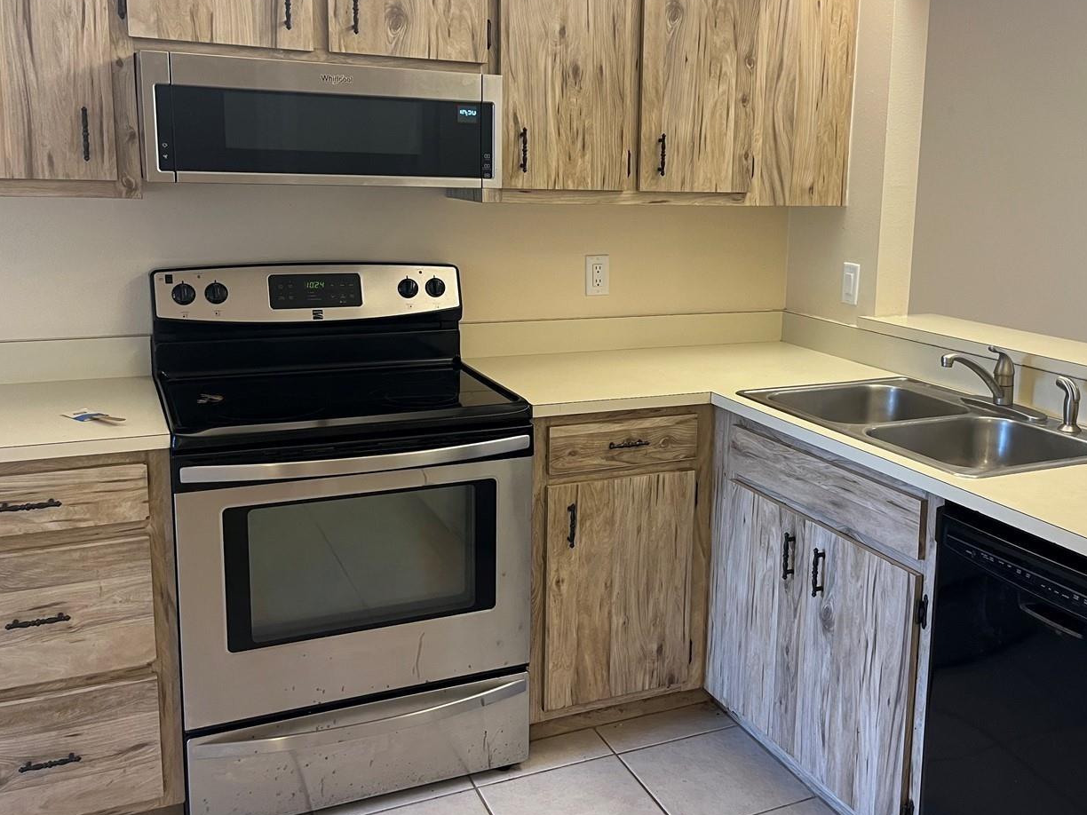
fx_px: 1068
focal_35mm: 34
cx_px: 666
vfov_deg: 41.7
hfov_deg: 53.5
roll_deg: -1.9
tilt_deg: -11.2
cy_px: 364
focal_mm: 5.1
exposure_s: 1/60
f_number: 1.6
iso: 125
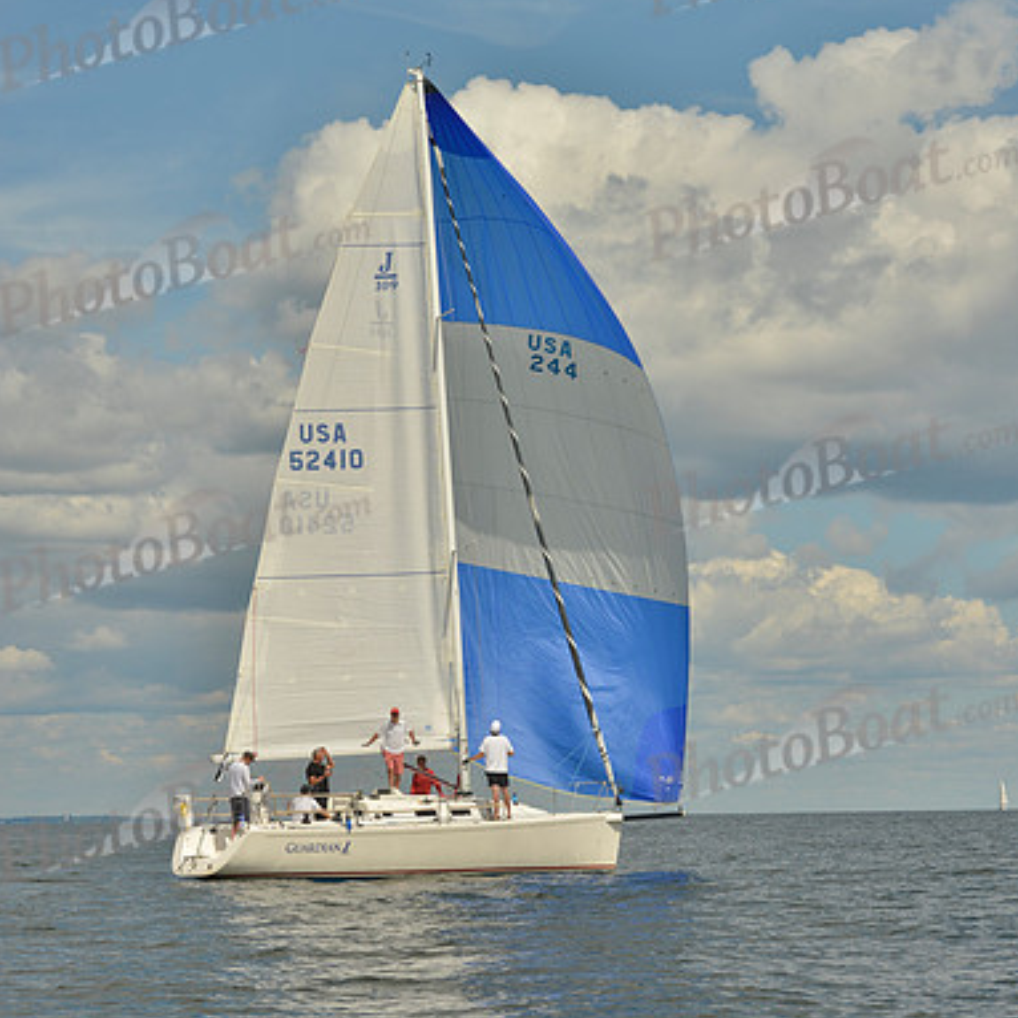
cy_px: 369
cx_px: 509
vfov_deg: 16.9
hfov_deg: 16.9
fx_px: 3427
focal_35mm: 103
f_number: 10
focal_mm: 80
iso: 200
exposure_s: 1/1000
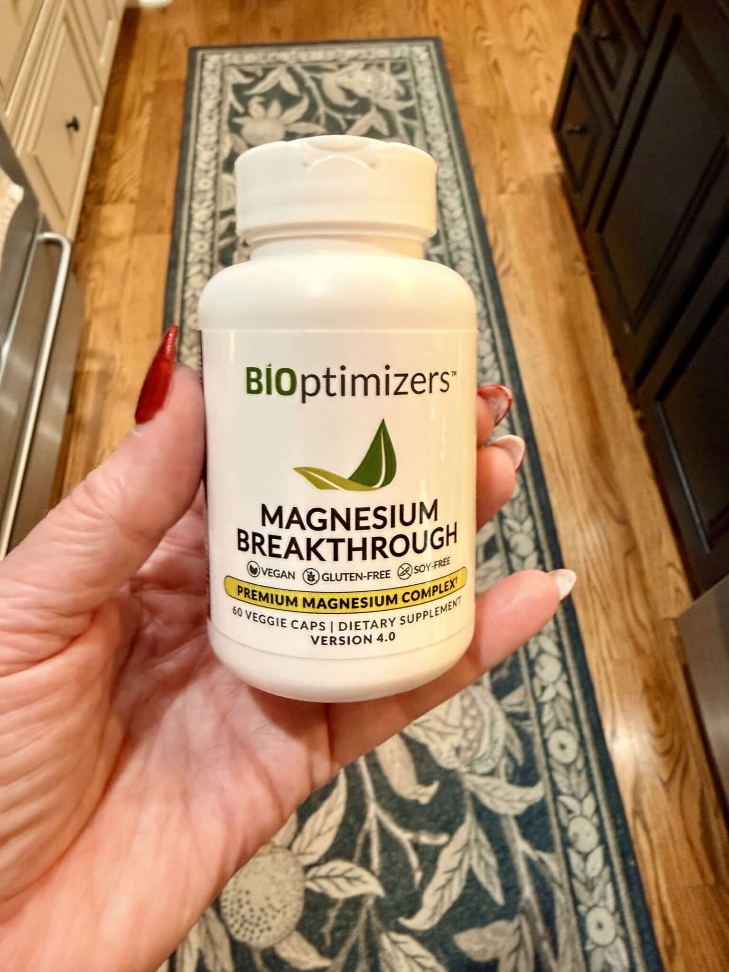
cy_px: 486
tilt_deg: -56.5
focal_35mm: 24
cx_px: 364
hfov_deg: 56.8
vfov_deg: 71.6
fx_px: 674
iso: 320
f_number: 2.2
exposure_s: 1/60
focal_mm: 2.22
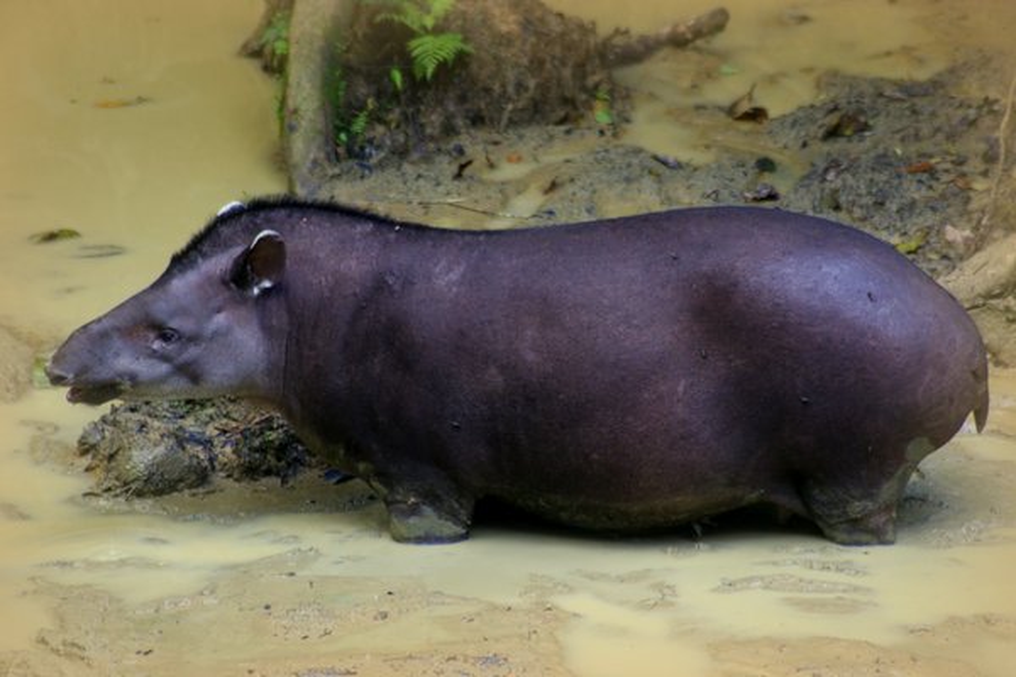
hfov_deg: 6.9
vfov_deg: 4.6
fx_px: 8466
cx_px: 508
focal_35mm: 300
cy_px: 338
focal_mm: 200
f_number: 5
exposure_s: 1/20
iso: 400
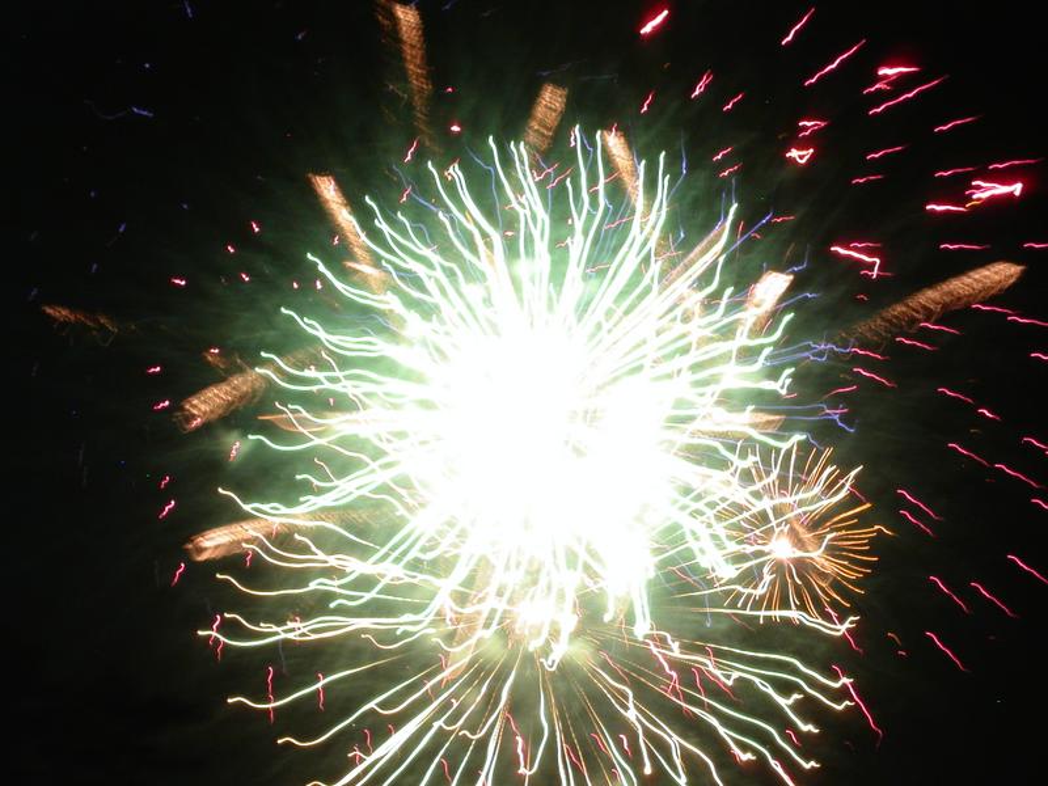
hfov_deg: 21.8
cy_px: 393
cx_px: 524
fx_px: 2725
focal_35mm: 90
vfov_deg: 16.4
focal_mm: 18.5
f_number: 8
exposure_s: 1
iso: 200
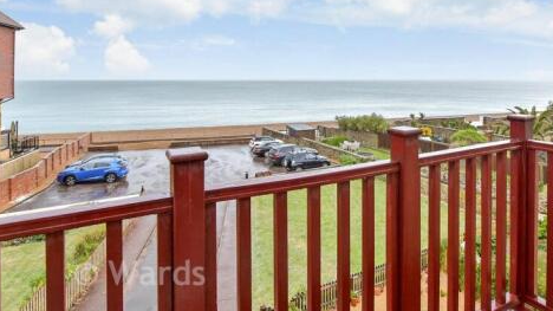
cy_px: 96
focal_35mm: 22
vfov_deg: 50.2
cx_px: 326
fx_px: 323
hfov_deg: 80.5
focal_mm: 10
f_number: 6.3
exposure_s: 1/40
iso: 160
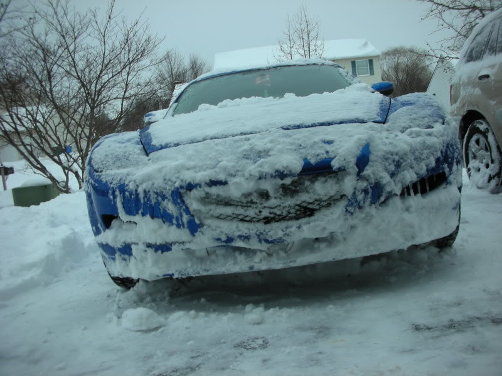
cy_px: 188
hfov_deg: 52.6
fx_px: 508
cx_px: 251
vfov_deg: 40.7
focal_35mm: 35
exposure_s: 1/83.2
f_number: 8.5
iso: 50
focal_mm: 5.8
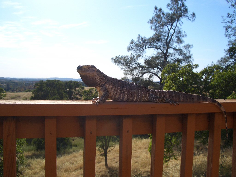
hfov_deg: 52.6
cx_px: 118
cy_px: 88
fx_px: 239
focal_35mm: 35
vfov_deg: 40.7
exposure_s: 1/500
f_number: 4.3
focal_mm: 5.8
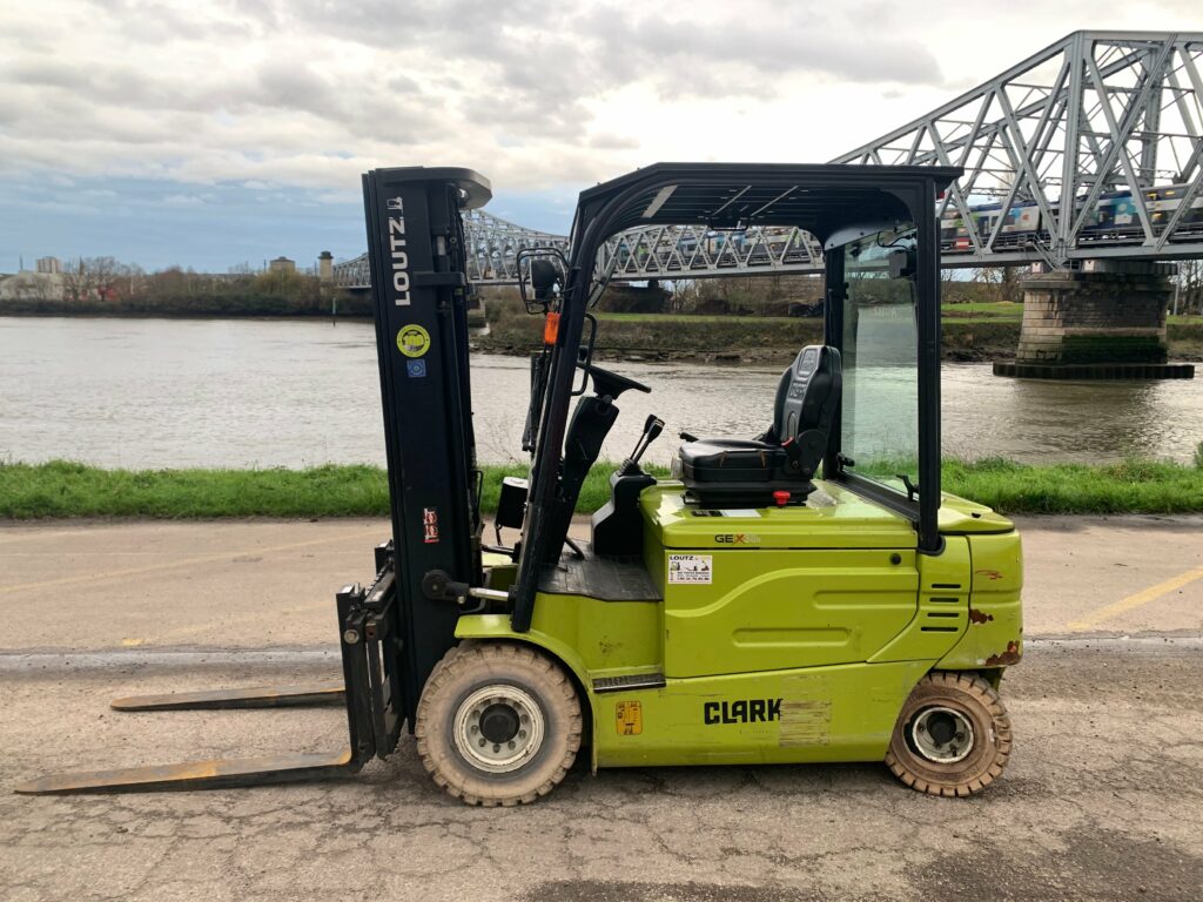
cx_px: 602
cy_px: 451
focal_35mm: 26
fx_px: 904
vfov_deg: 53.1
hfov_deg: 67.3
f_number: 1.8
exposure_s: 1/94
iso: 100
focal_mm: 4.25
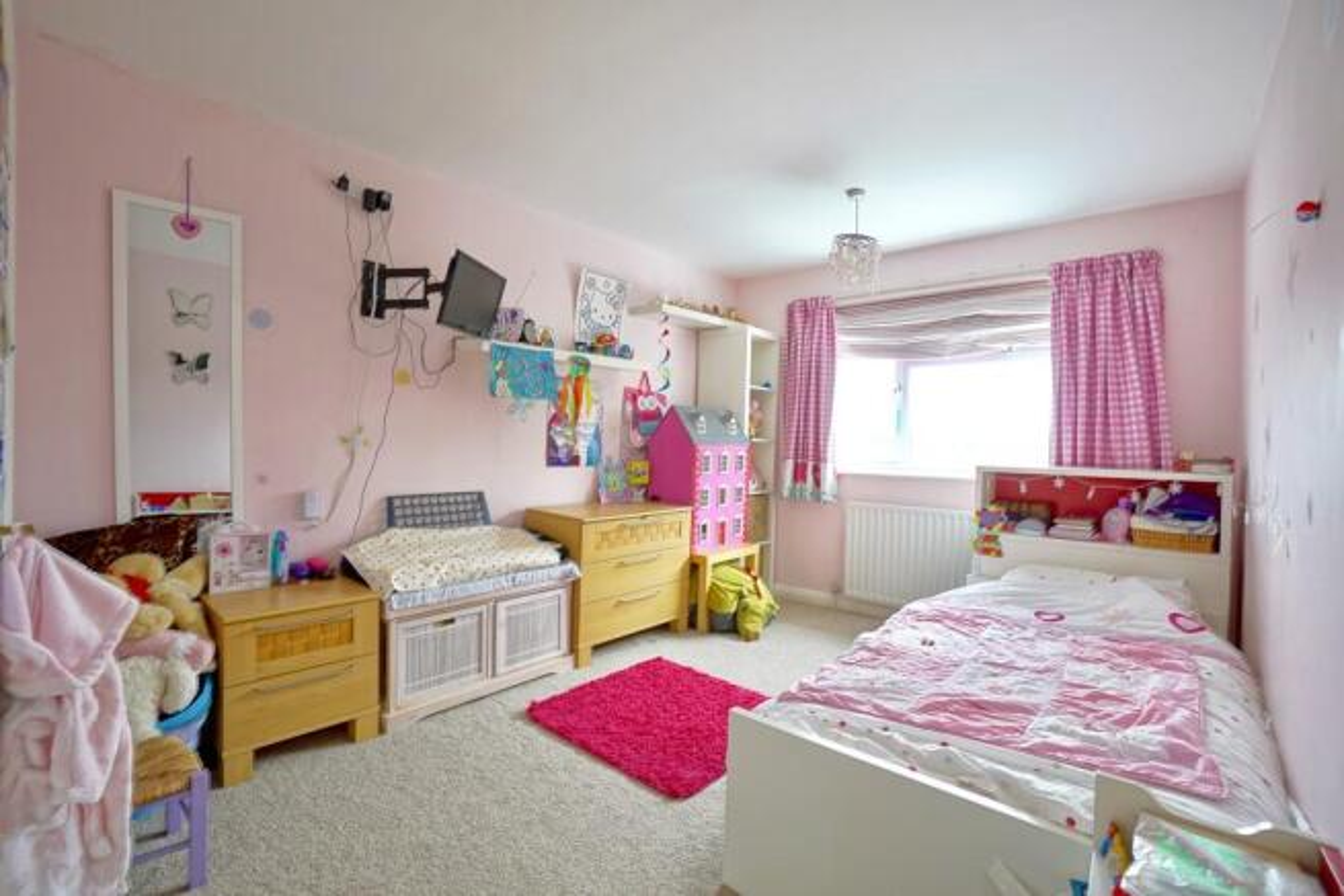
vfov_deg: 77.4
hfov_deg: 100.4
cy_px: 448
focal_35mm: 15
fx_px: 560
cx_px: 672
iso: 125
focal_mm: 10
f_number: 8
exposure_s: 1/2
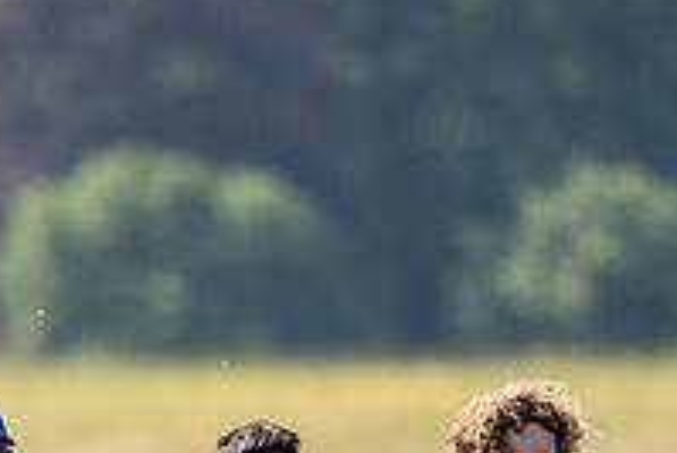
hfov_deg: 1.2
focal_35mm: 1746
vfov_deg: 0.8
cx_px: 88
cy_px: 637
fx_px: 32857
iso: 250
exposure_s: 1/2500
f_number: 4.5
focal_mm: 400
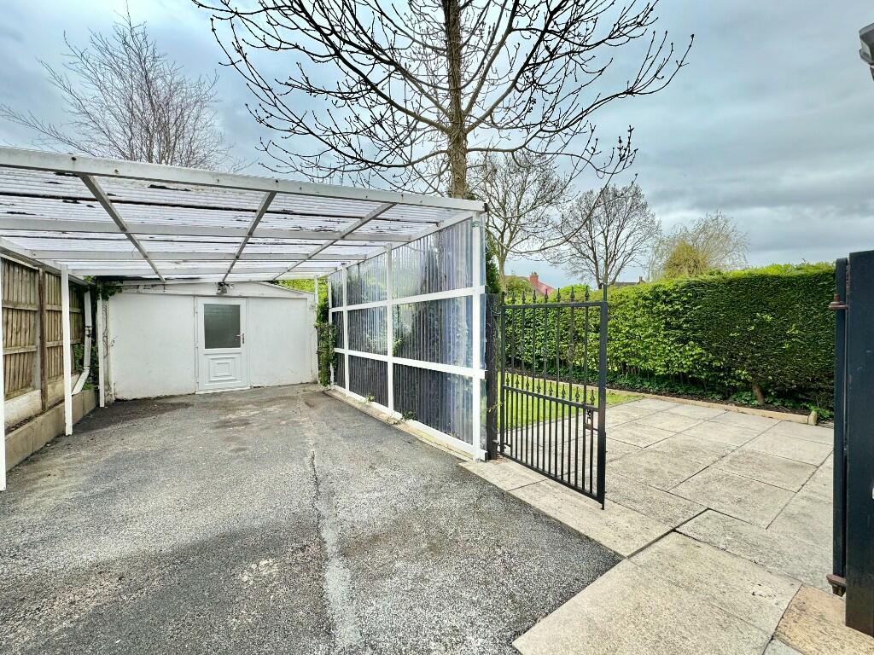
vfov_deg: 85.7
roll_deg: +0.6
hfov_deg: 102.1
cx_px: 437
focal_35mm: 14
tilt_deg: -0.3
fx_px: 353
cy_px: 328
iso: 40
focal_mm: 2.22
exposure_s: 1/587
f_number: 2.2
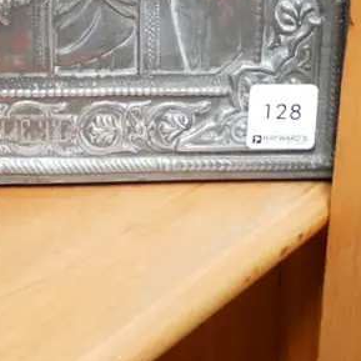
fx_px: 1109
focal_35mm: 94
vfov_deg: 16.1
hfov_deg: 17.8
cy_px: -254
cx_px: -49
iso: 3200
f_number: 4
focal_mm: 15
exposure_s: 1/50
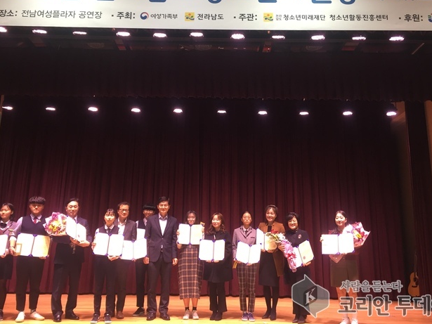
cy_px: 144
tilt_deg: +13.8
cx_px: 211
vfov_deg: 42.9
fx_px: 412
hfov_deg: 55.4
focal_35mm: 33
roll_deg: -2.7
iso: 80
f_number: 2.2
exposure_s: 1/30
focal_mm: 4.15
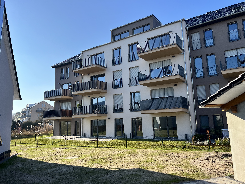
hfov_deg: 67.3
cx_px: 122
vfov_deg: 53.1
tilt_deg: +9.6
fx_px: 184
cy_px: 92
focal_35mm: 26
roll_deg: +1.8
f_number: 1.5
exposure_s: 1/2632
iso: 50
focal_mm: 5.7
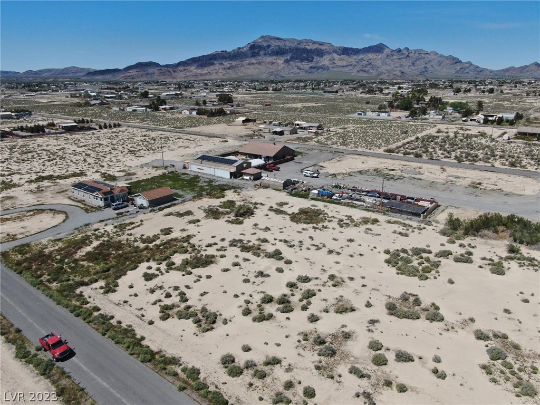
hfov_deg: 71.6
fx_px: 374
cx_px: 270
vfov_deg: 56.8
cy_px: 202
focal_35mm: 24
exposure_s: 1/2500
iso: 100
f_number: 2.8
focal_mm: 4.39
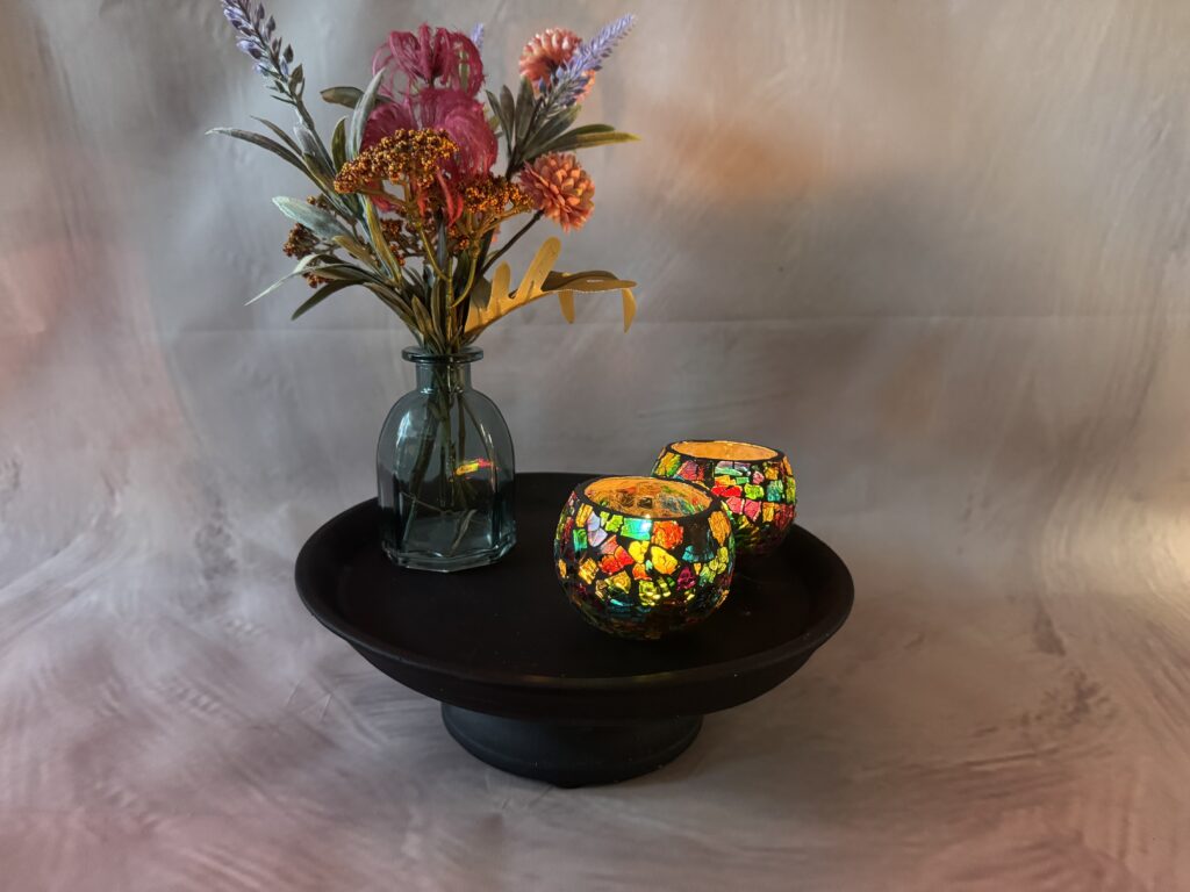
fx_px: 825
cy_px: 446
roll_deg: -1.7
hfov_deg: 71.6
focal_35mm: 24
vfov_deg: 56.8
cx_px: 595
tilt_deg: -14.5
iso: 1000
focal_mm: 6.76
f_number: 1.78
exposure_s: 1/34
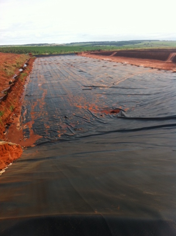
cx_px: 88
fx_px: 238
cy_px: 118
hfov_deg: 40.6
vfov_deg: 52.7
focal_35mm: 35
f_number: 2.8
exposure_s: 1/670
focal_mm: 3.85
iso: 80
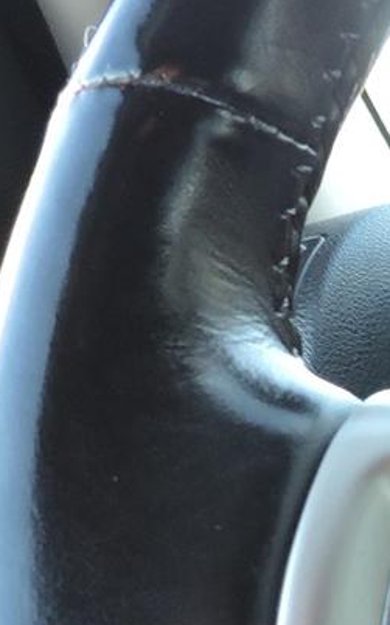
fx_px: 1378
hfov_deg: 15.0
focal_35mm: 81
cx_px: 567
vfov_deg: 24.7
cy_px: 569
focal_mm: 4.3
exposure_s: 1/30
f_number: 3
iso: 250
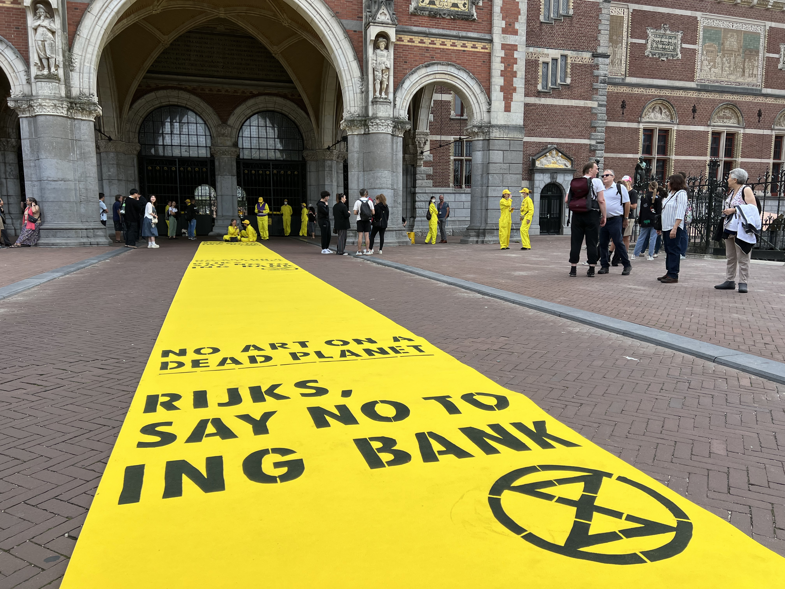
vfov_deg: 53.1
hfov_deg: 67.3
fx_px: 590
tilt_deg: -7.3
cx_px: 392
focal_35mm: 26
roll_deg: +1.1
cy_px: 294
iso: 50
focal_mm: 5.7
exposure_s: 1/1698
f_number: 1.5
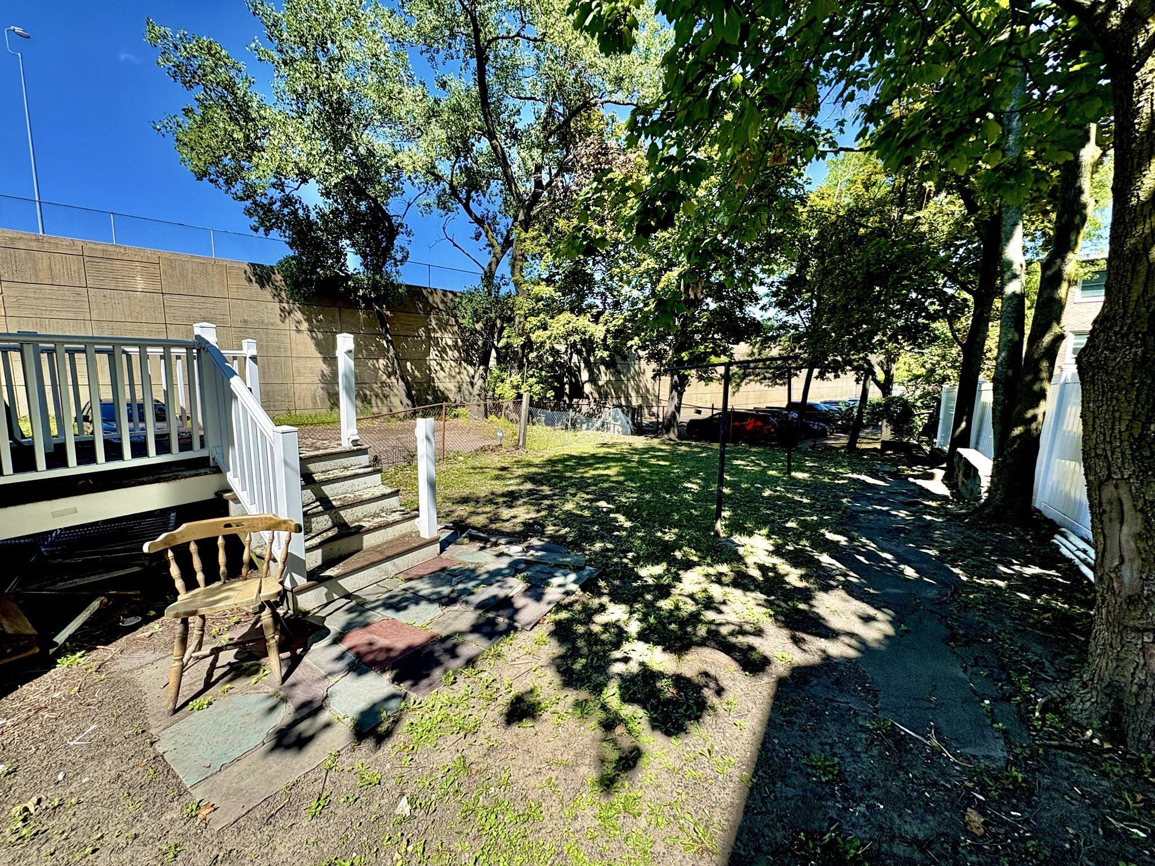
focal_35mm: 14
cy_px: 433
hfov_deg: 102.1
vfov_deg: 85.7
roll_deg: +0.6
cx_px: 578
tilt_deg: -7.6
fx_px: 467
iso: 64
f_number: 2.2
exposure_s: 1/858
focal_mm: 2.22
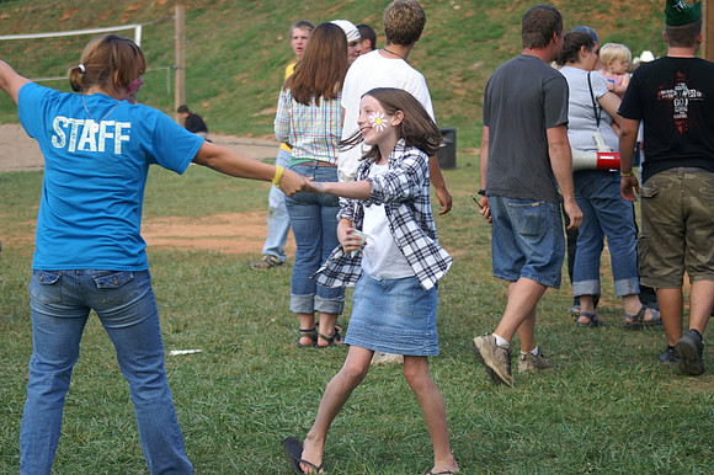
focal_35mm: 105
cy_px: 238
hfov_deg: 19.5
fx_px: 2081
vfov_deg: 13.0
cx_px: 357
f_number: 4
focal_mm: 70
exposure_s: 1/160
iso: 100
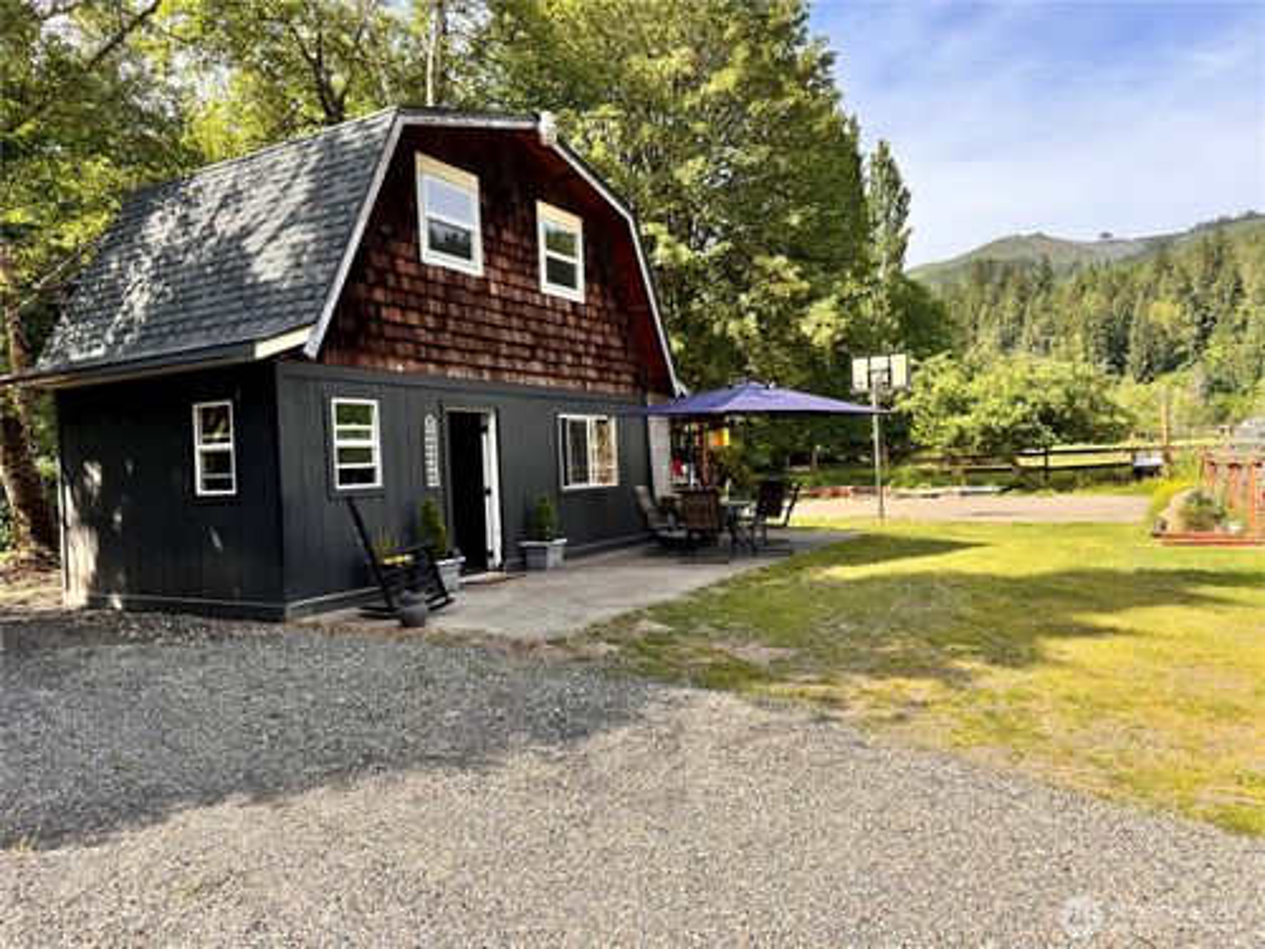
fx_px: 877
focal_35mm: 24
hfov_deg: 71.6
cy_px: 474
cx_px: 632
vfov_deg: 56.8
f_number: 1.78
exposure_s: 1/4049
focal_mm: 6.76
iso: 80
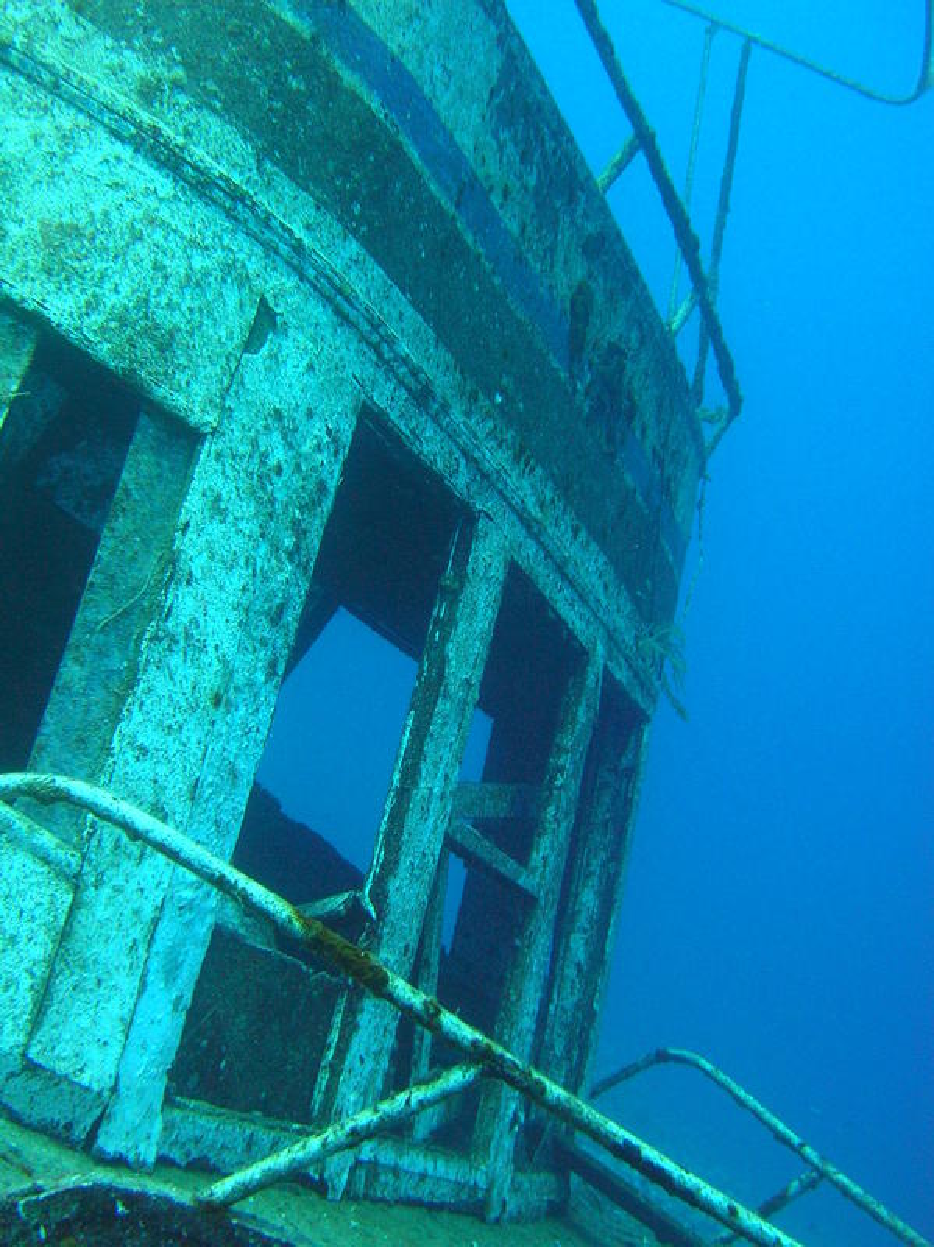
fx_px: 1224
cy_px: 624
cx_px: 467
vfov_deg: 54.0
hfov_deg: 41.8
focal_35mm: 34
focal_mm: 5.7
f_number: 4.9
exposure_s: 1/33.8
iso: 50
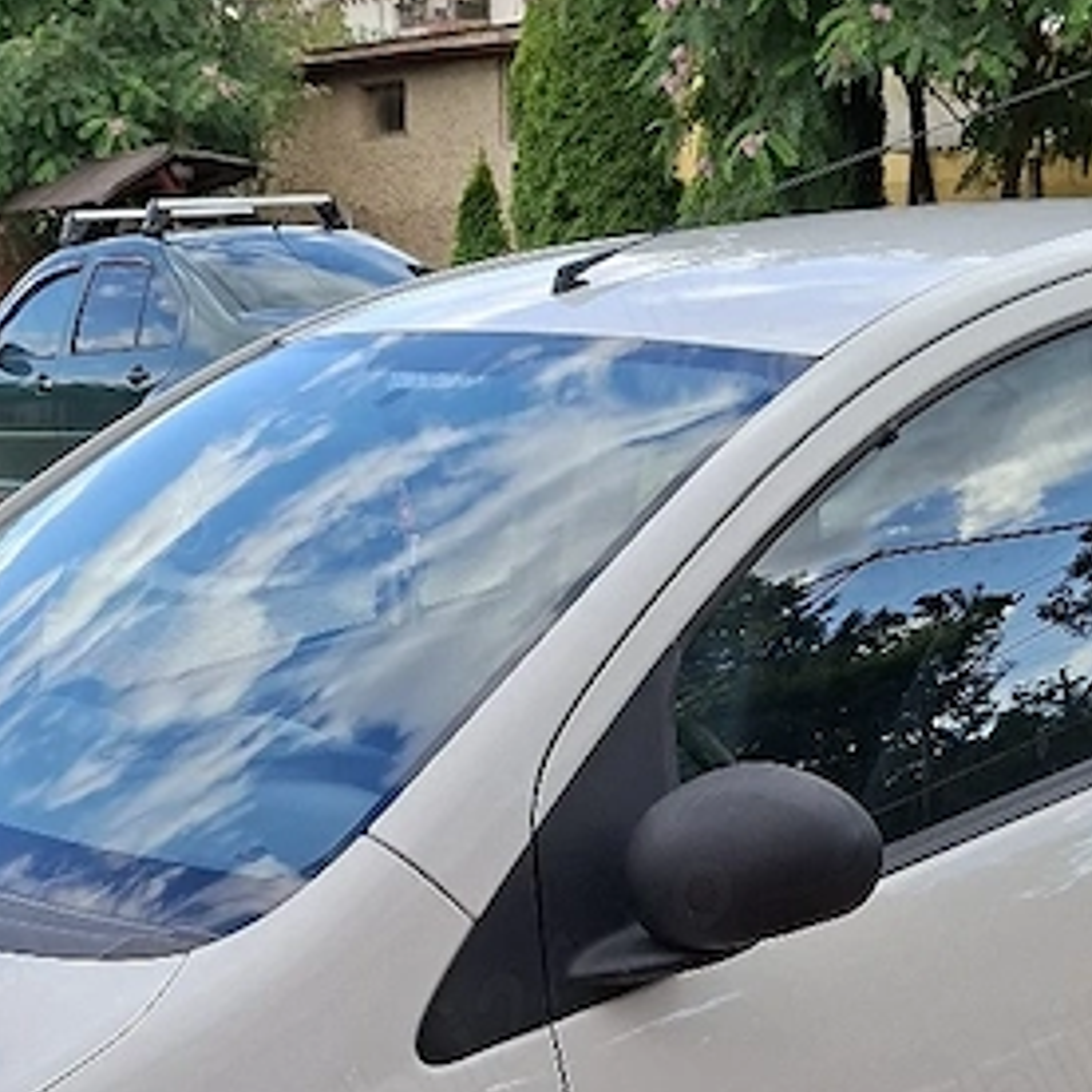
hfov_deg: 29.0
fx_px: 2106
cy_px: 1139
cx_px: 637
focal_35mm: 59
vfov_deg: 27.1
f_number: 1.8
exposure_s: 1/625
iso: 50
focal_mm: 5.54
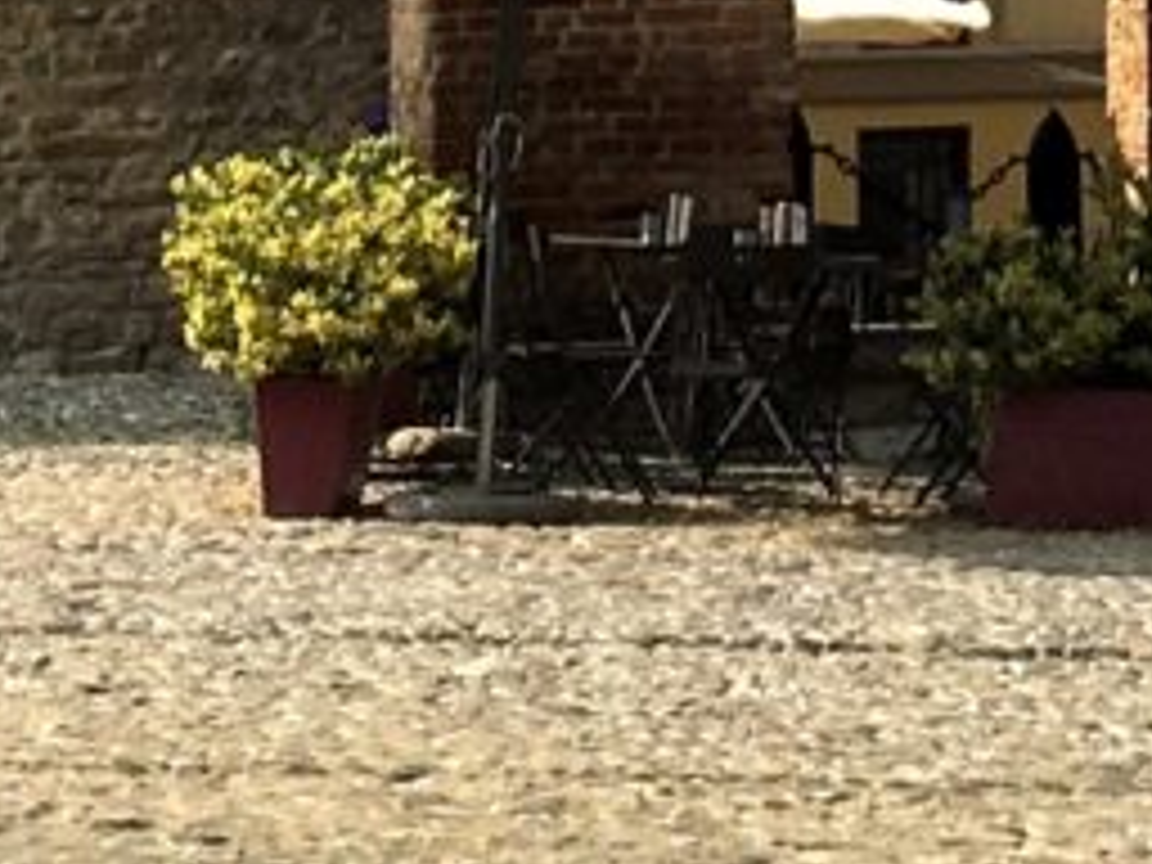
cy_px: -1944
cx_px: 1498
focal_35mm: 227
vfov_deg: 6.0
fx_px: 7554
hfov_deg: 8.6
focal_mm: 4.15
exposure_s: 1/938
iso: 25
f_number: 2.2
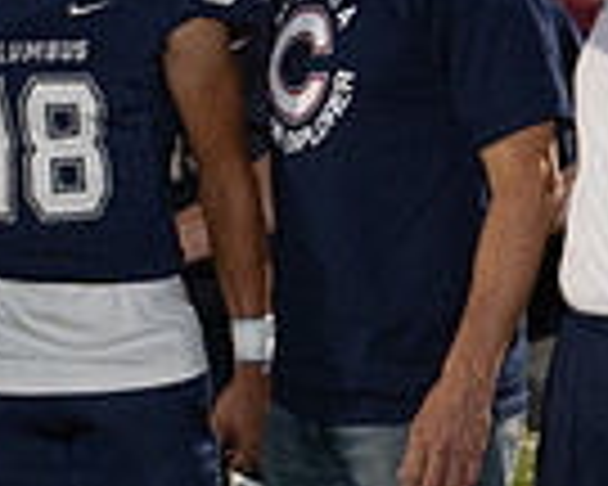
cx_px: 181
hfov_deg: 9.4
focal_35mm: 206
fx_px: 3707
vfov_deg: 7.5
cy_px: 418
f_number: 7.1
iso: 1400
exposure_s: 1/60
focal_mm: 44
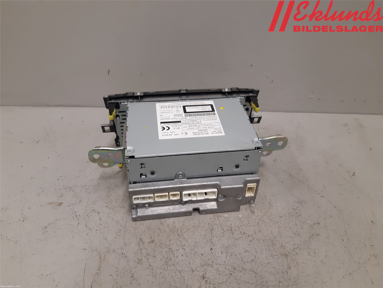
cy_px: 144
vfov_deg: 53.1
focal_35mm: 26
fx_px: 288
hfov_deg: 67.3
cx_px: 192
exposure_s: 1/50
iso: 125
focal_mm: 3.93
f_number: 1.7
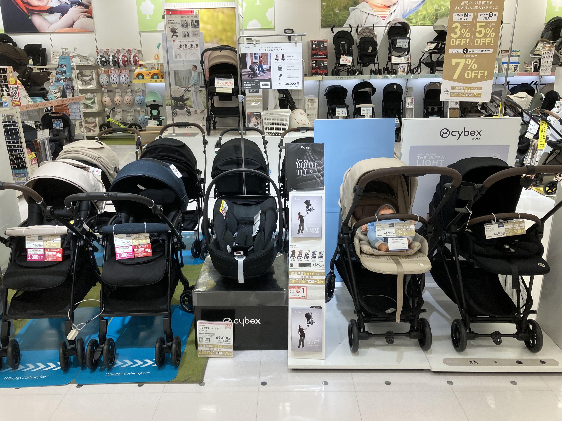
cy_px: 210
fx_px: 455
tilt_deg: -17.5
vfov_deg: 49.7
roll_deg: +2.3
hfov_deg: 63.4
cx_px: 281
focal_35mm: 28
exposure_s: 1/120
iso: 64
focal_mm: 3.99
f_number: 1.8
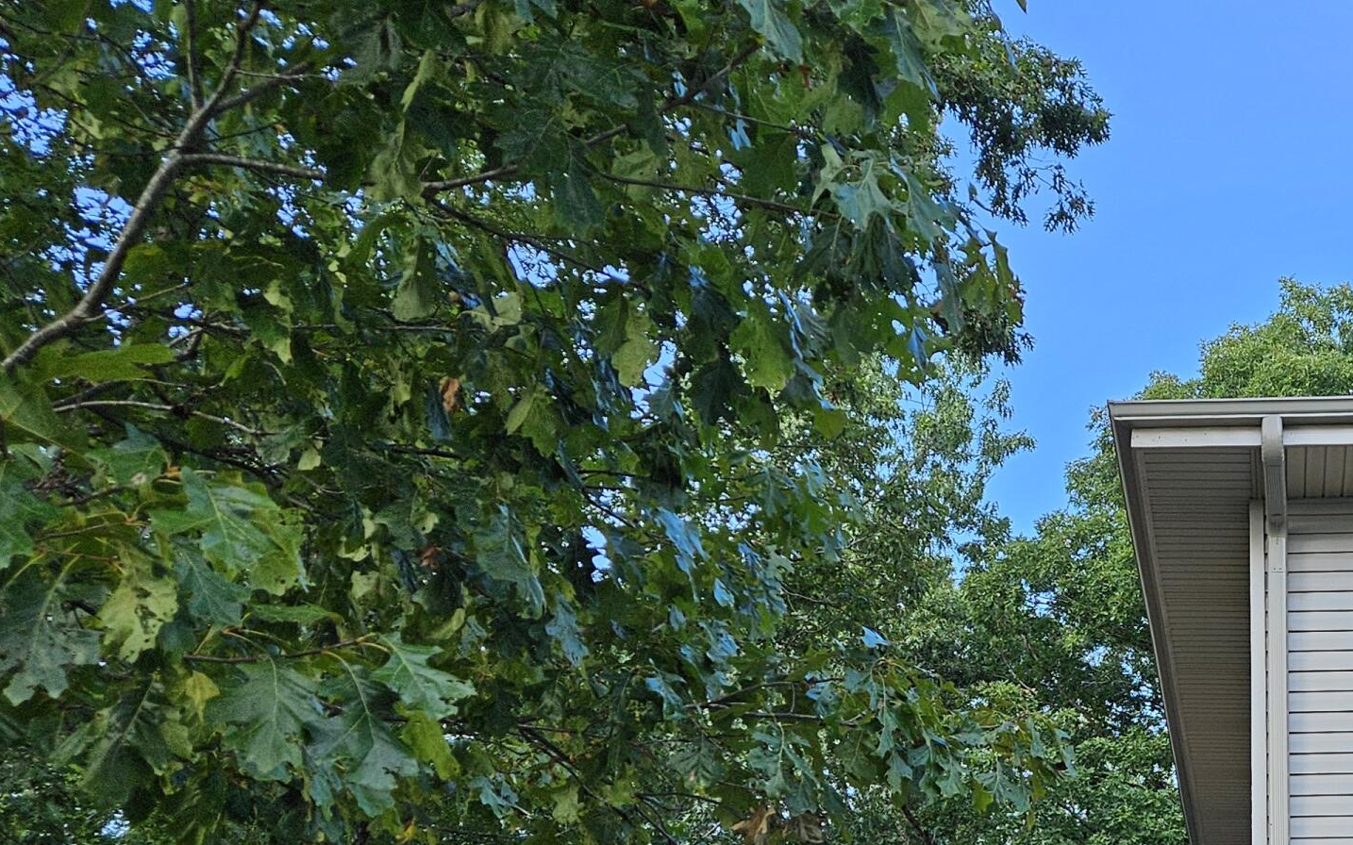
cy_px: 669
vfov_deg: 24.9
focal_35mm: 51
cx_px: 1207
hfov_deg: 37.1
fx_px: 1880
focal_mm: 5.4
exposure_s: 1/406
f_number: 1.8
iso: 40
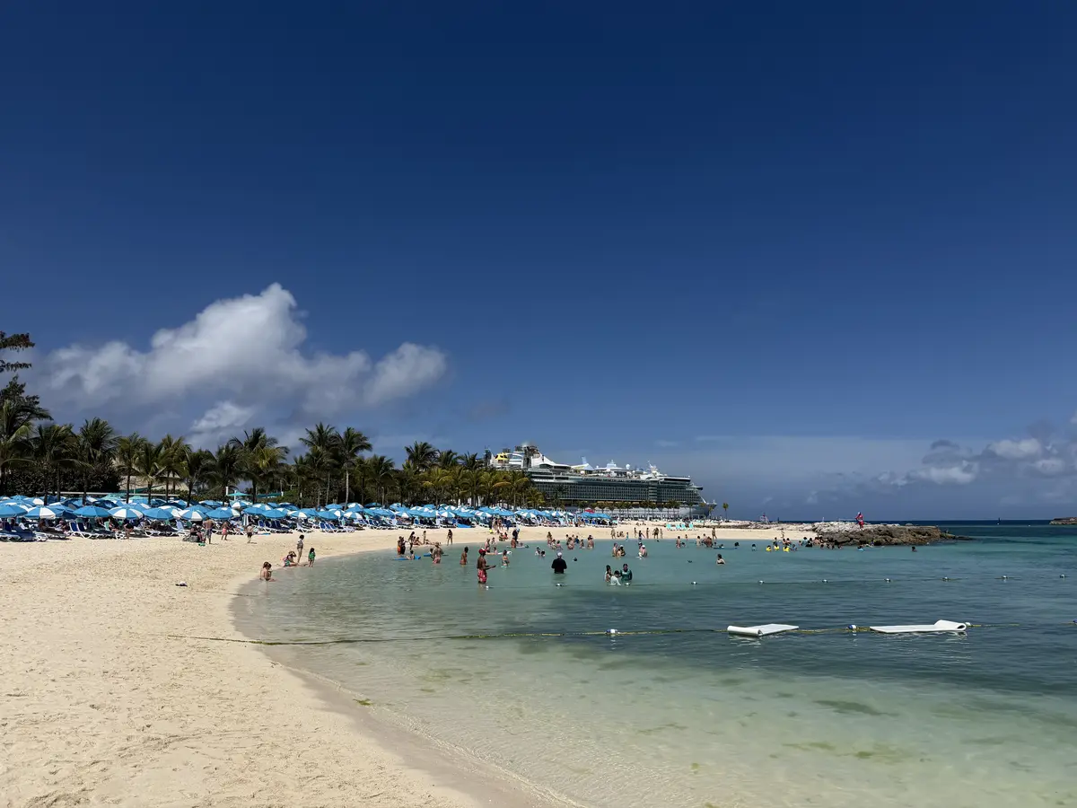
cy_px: 404
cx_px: 538
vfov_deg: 56.8
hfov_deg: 71.6
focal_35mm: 24
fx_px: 747
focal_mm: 6.76
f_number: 1.78
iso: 80
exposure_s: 1/11905
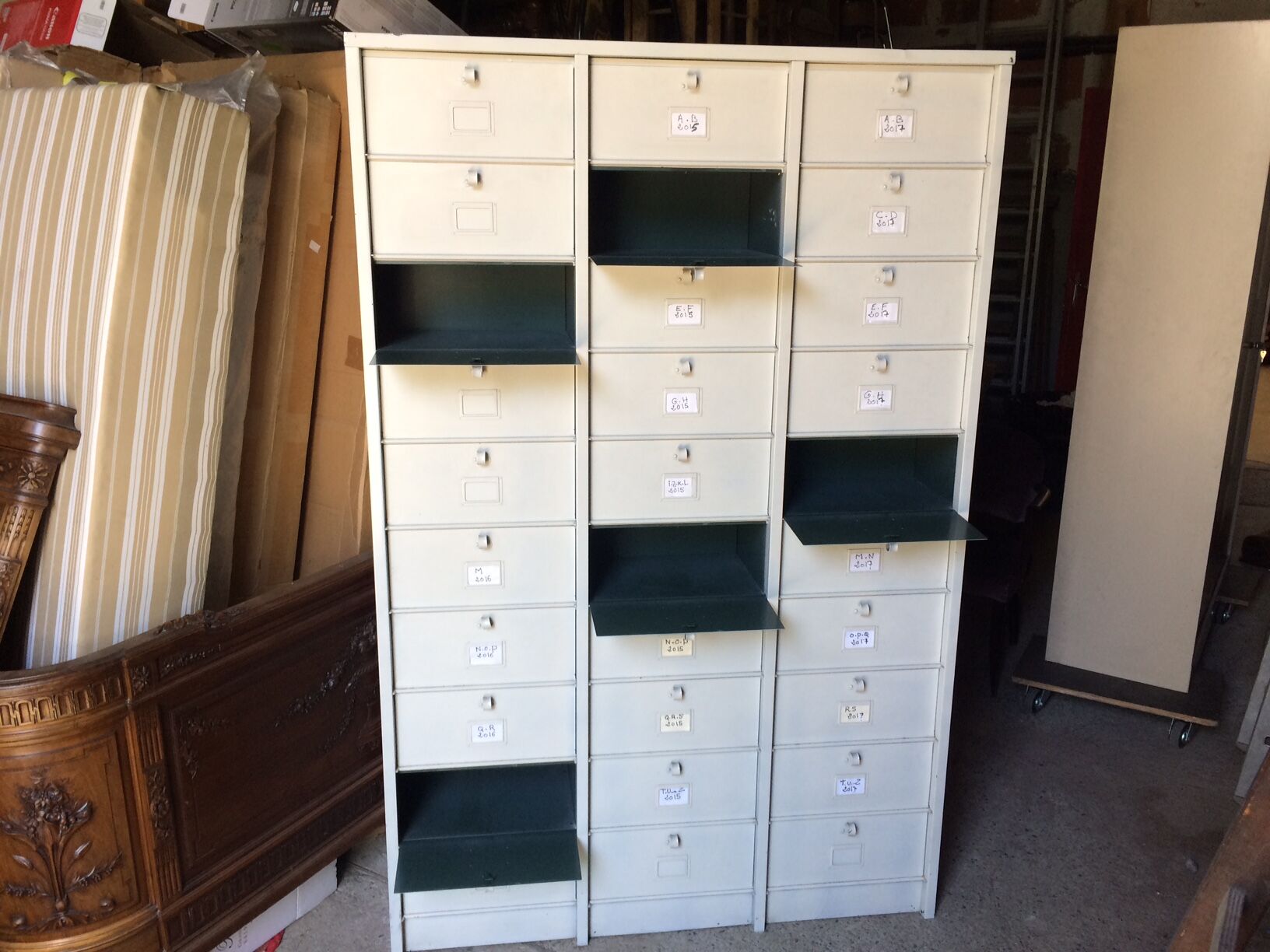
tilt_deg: -14.7
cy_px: 476
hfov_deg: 61.7
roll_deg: +0.7
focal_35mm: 29
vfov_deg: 48.2
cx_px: 635
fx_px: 1064
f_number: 2.2
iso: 40
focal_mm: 4.15
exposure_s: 1/33
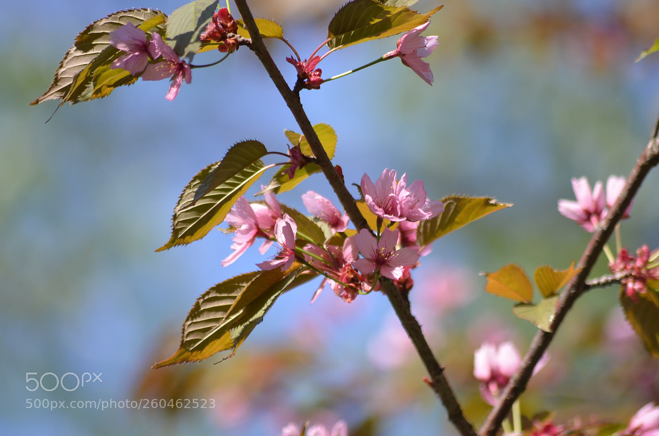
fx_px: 8219
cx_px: 330
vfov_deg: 3.0
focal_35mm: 450
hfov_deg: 4.6
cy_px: 218
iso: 400
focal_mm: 300
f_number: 5.6
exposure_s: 1/1000
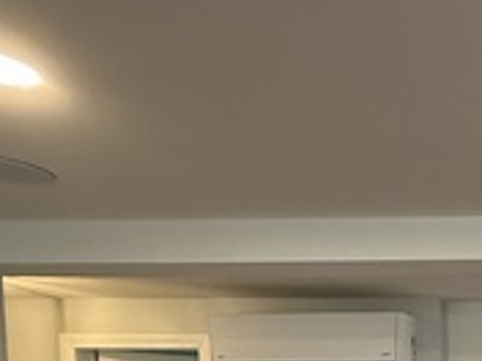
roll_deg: +0.5
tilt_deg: -3.0
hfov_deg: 25.8
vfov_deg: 23.6
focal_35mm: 53
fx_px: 738
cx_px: 741
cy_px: 495
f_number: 2.2
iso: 160
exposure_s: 1/60
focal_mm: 2.22
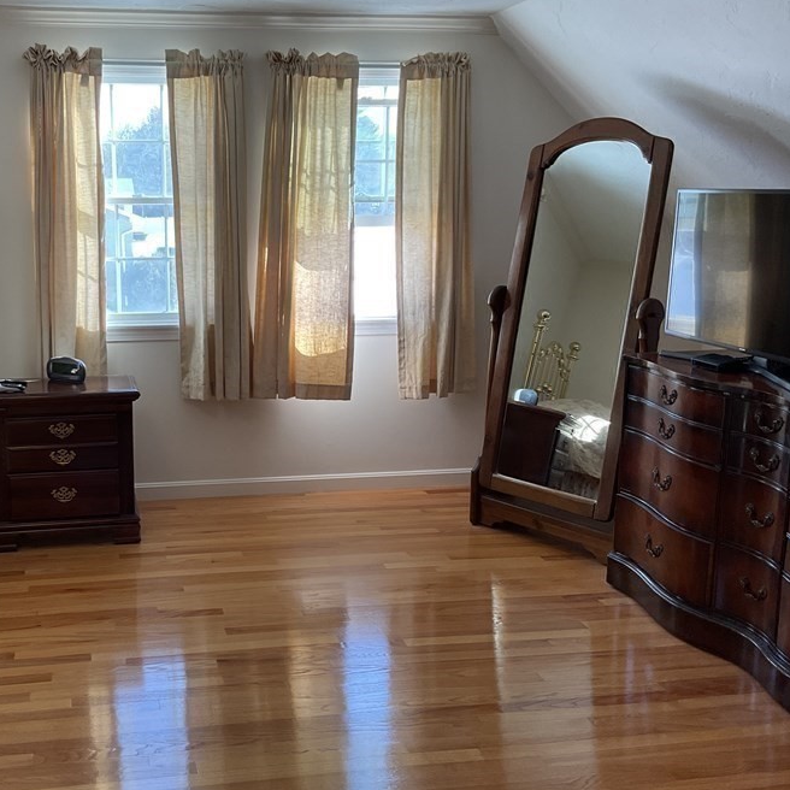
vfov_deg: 41.8
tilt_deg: -11.7
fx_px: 1033
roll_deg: +0.2
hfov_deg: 41.1
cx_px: 243
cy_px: 377
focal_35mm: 40
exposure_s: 1/120
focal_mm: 3
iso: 50
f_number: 1.8
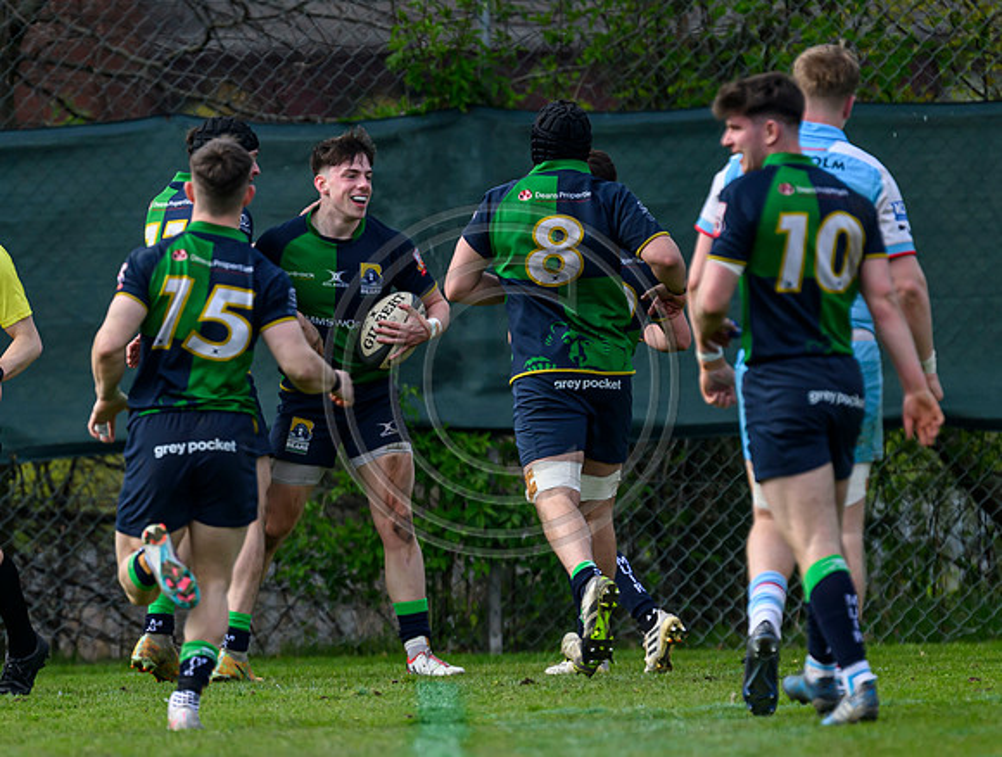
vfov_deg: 1.3
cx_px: 339
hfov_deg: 1.7
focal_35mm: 1188
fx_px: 34479
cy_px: 499
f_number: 4
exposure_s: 1/2500
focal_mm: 560
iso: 500
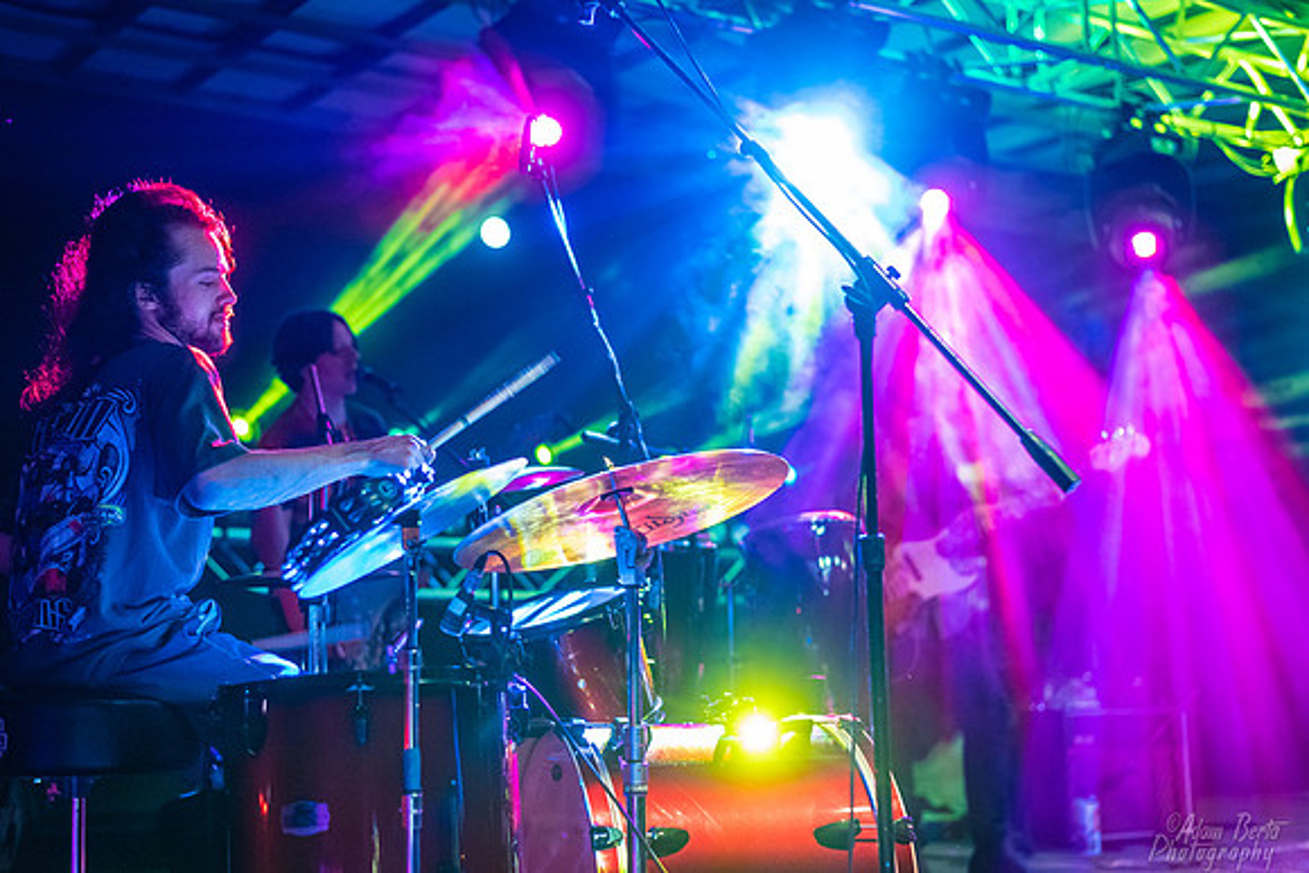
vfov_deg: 27.0
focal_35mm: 50
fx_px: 1818
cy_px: 436
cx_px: 654
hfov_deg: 39.6
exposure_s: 1/100
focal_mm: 50
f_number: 2.5
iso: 3200
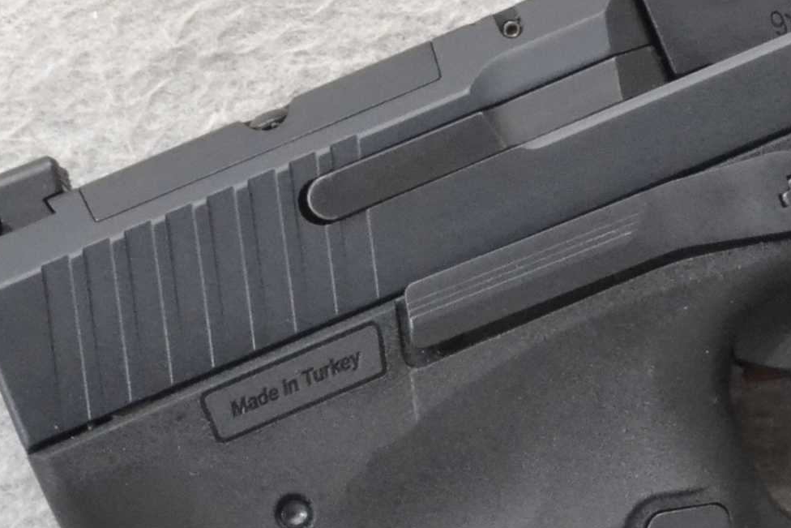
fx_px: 4900
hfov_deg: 9.2
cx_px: 664
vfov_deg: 6.1
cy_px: 492
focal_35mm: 223
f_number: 20
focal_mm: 42
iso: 3200
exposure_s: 1/160
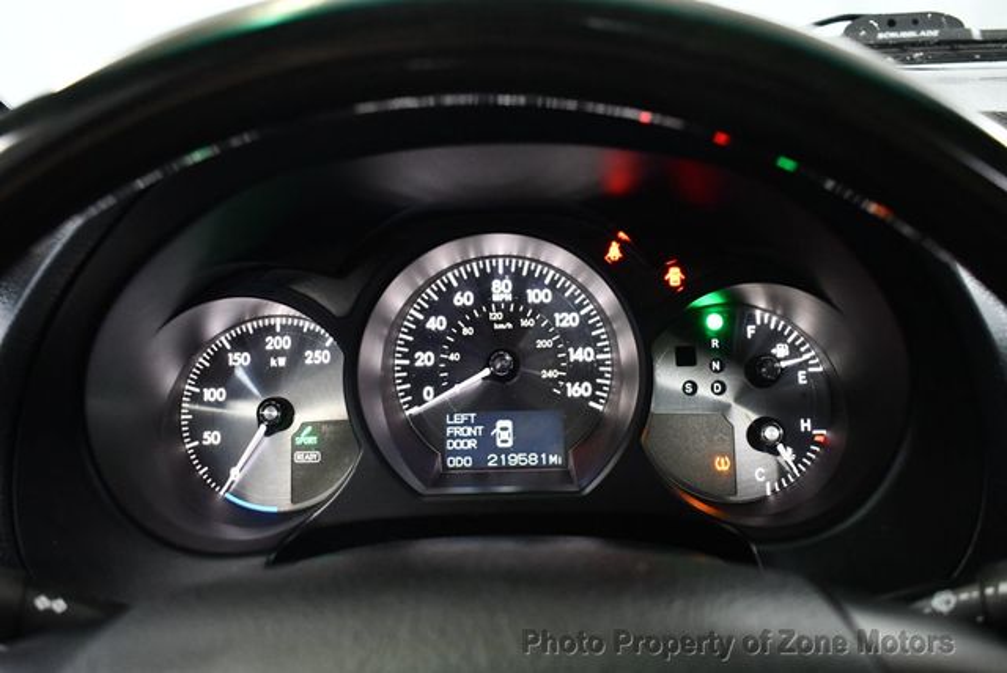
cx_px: 504
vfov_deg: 36.9
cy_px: 336
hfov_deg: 53.1
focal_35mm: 36
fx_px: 1008
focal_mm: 18
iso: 3200
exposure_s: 1/100
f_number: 3.5
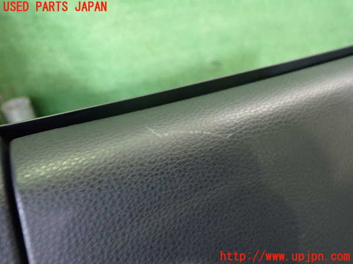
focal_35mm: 30
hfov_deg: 60.0
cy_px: 132
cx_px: 176
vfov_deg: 46.8
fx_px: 306
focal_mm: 5.4
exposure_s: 1/30
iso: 800
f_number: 2.3
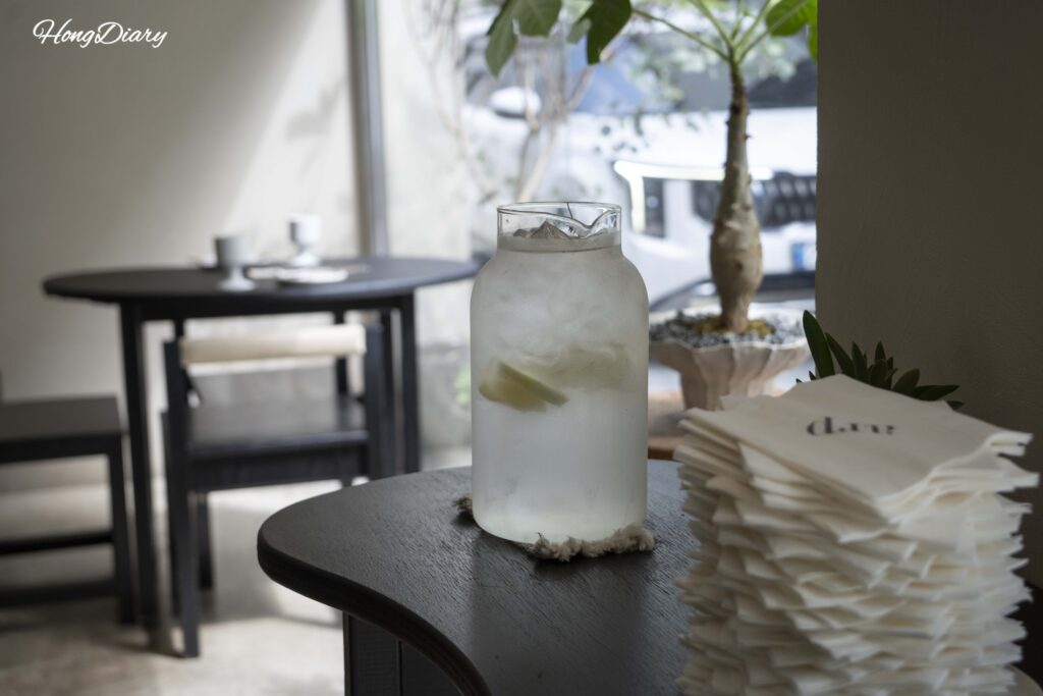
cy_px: 348
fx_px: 1362
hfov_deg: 41.9
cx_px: 522
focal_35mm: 47
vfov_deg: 28.7
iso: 320
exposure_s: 1/160
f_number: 5.6
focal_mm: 47
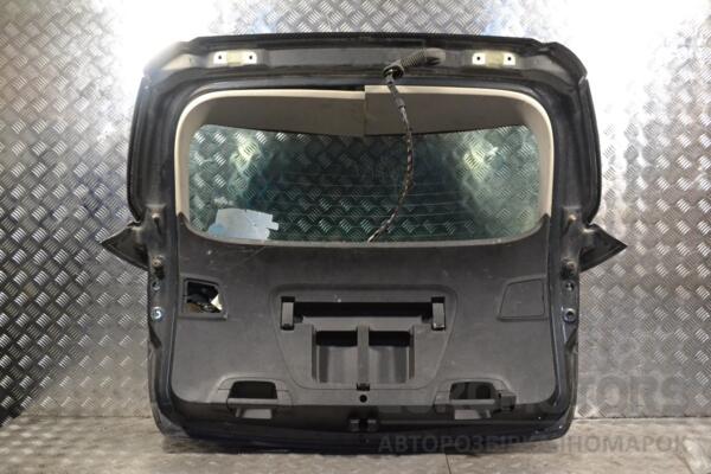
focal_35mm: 36
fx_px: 711
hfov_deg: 53.1
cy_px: 237
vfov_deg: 36.9
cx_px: 356
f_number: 7.1
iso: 3200
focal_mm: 24
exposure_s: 1/200
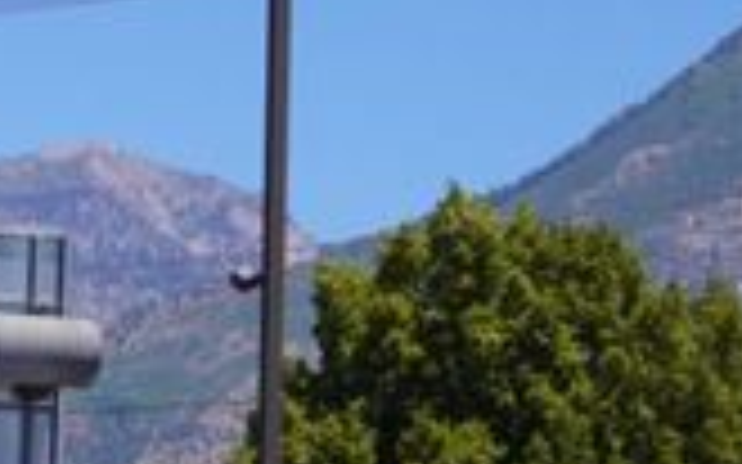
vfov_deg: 4.2
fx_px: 6145
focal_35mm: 304
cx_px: -967
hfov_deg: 6.6
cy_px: 1356
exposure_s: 1/160
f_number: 11
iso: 100
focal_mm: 32
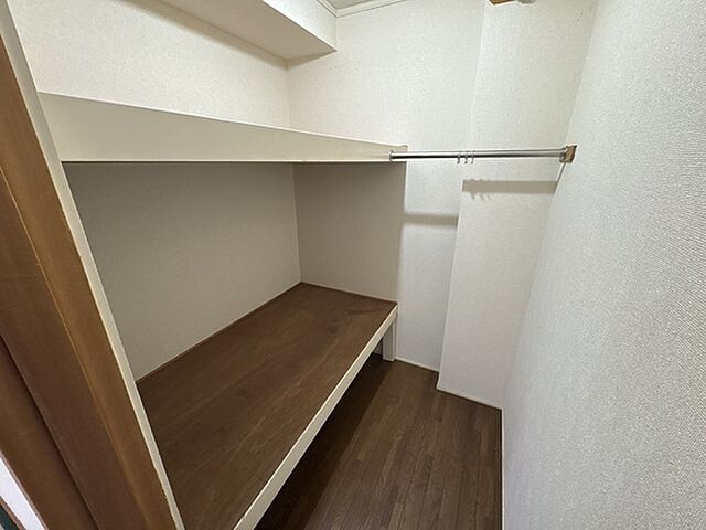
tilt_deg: -19.5
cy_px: 265
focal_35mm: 14
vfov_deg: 85.7
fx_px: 286
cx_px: 353
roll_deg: +0.3
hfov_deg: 102.1
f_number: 2.2
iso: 320
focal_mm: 2.22
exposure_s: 1/60
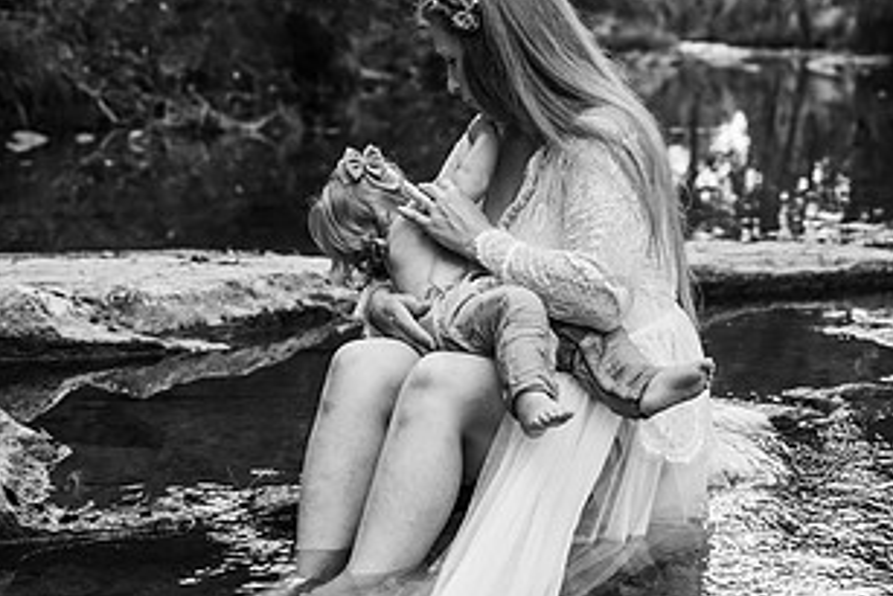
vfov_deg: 19.5
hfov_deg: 28.8
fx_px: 1737
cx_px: 396
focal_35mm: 70
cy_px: 356
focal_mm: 37
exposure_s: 1/1600
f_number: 2.8
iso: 500
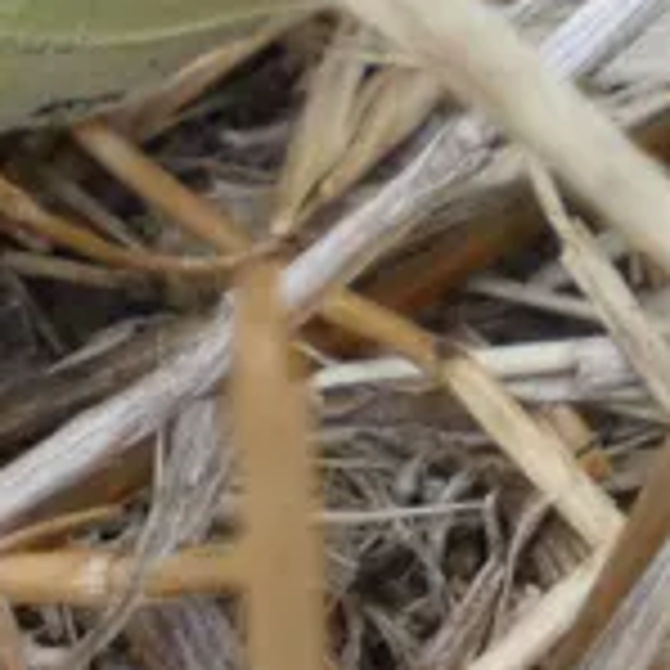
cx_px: 72
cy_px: -378
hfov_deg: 0.6
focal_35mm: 3030
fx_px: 66351
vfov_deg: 0.6
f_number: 5.6
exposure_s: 1/100
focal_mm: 143.4
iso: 125
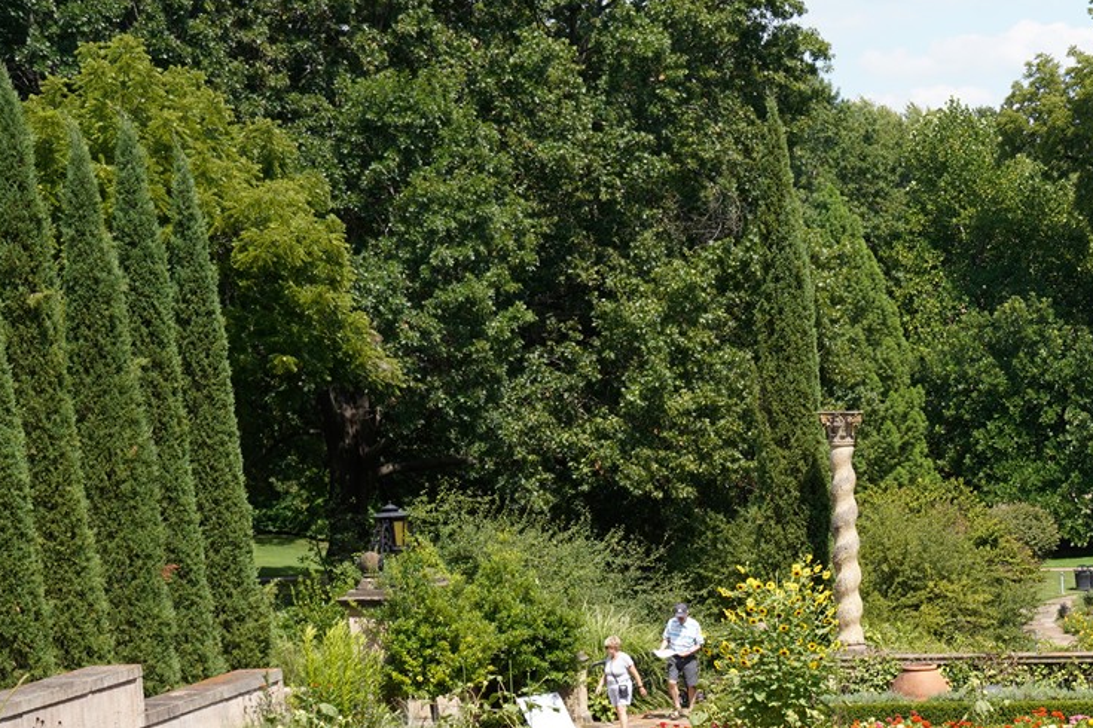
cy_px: 914
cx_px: 1457
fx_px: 2975
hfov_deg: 19.1
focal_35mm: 98
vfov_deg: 13.5
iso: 100
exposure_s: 1/100
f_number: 10
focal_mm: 36
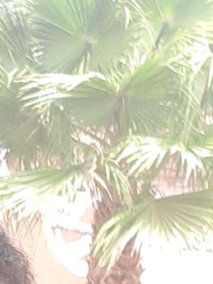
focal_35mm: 154
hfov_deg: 9.3
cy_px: 272
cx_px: -141
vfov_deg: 12.7
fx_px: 1264
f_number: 2
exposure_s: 1/209
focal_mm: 2.66
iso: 40
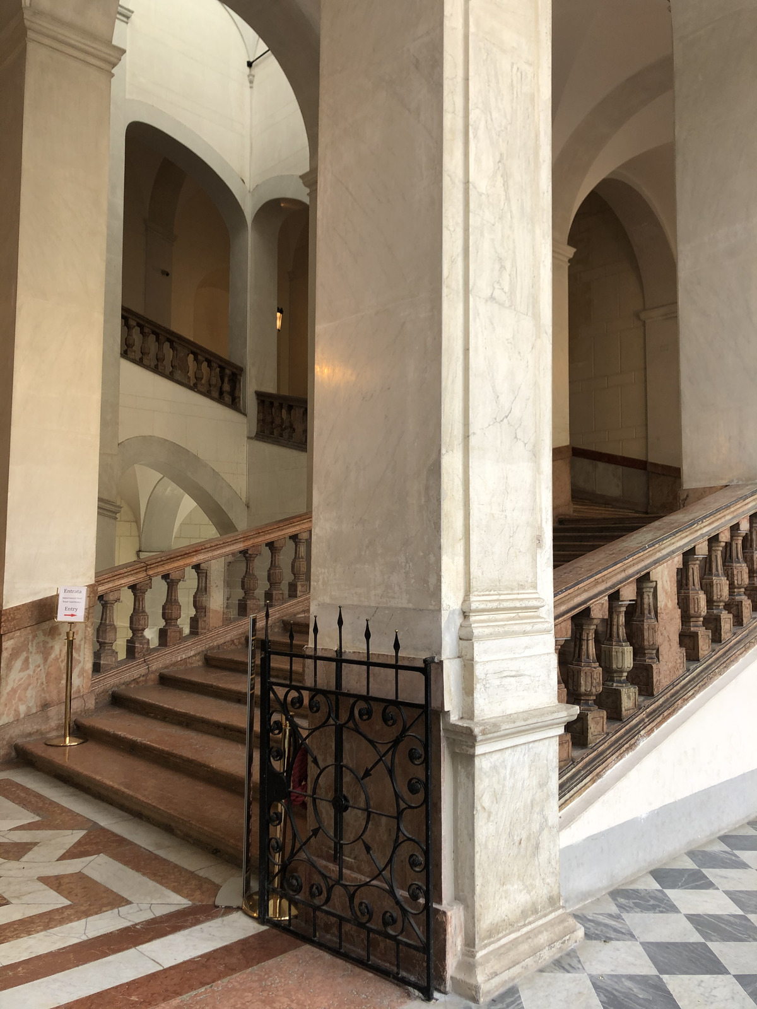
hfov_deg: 49.7
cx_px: 378
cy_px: 504
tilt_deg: +5.2
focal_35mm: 28
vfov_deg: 63.4
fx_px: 816
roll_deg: +0.6
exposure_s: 1/100
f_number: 1.8
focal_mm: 4
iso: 32
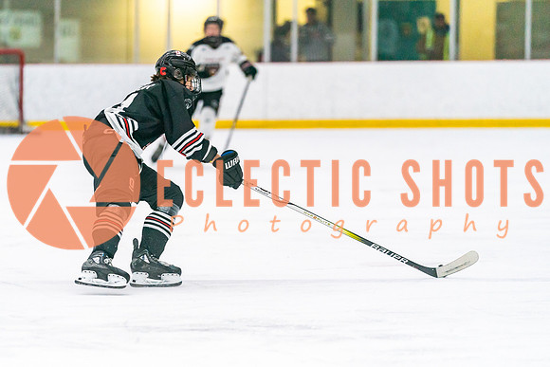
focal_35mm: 255
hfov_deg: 8.1
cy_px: 192
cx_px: 204
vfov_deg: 5.4
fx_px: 3903
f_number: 2.8
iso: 3200
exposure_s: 1/1250
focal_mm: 200
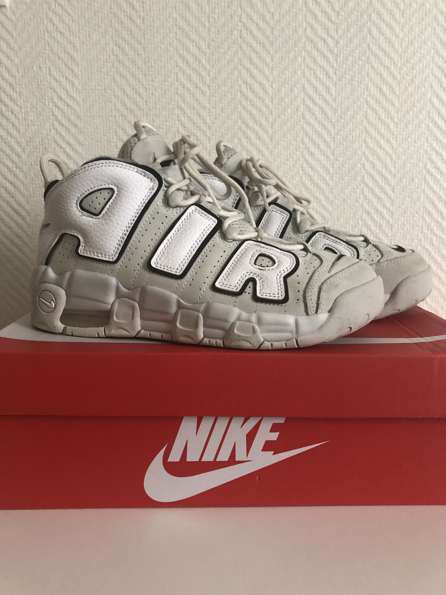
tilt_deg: -9.7
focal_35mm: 28
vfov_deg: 63.4
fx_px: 481
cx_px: 223
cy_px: 298
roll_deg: +0.1
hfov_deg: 49.7
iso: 100
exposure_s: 1/13
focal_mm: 3.99
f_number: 1.8
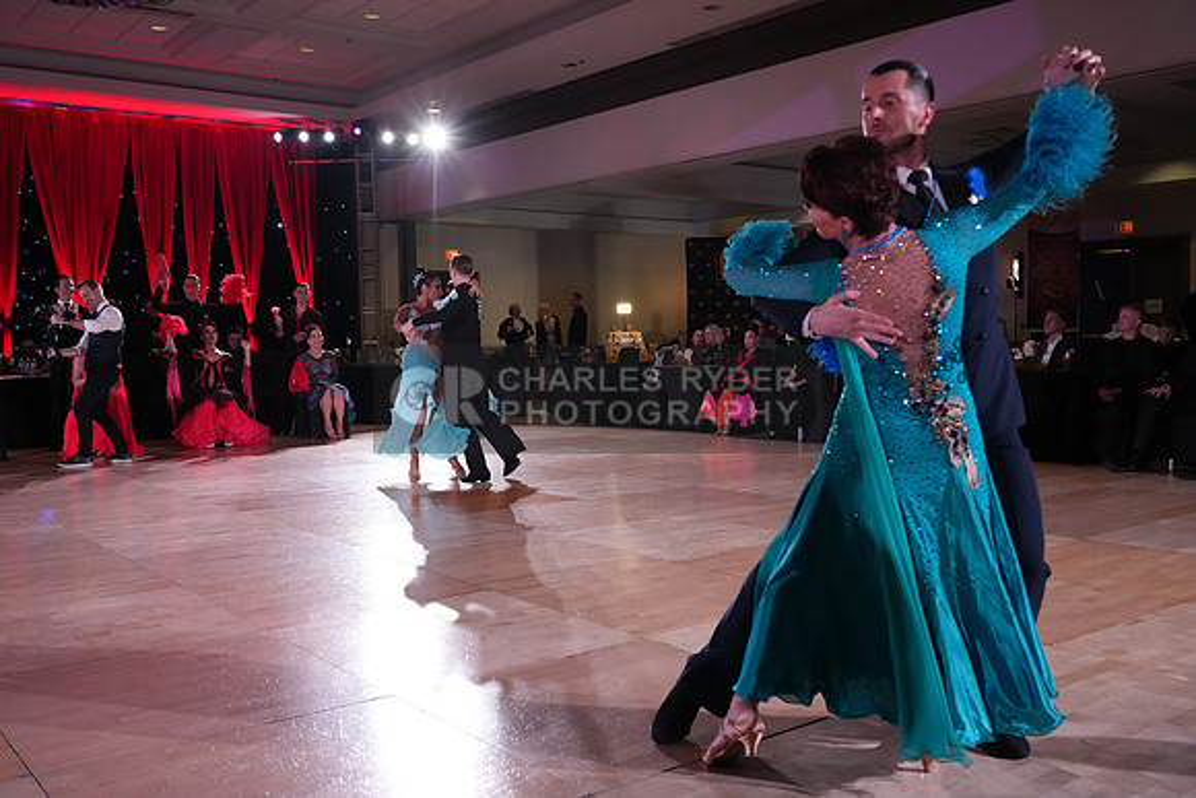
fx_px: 1097
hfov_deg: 57.2
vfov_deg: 40.0
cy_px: 399
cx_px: 598
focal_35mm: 33
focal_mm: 33
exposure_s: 1/400
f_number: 4.5
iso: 4000
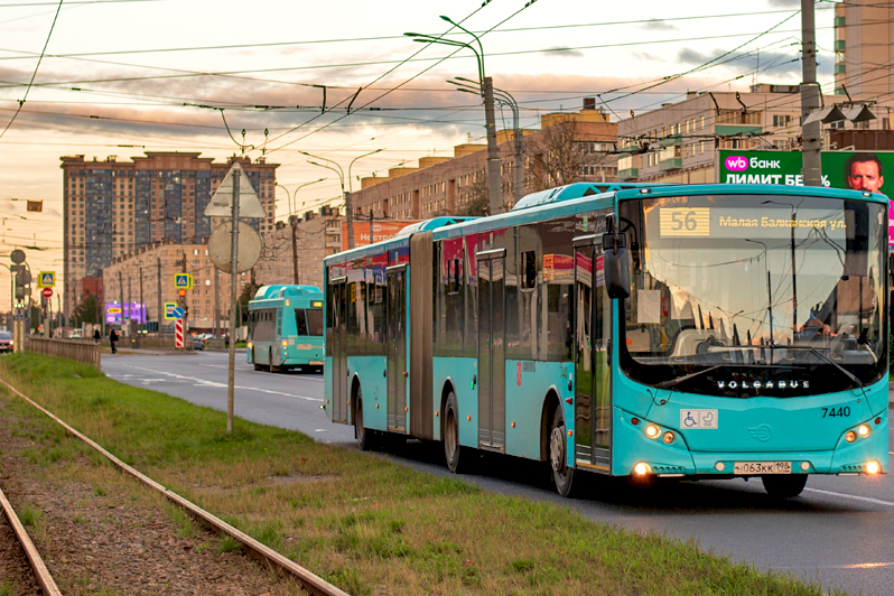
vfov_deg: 14.5
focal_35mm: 94
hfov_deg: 21.6
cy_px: 220
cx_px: 621
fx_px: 2334
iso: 200
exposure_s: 1/250
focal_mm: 50
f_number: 4
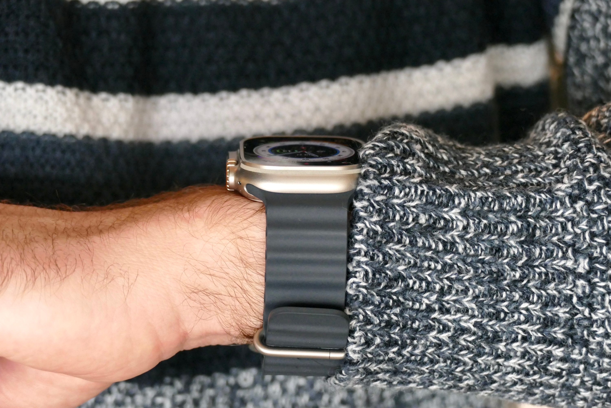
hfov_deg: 15.8
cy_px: 204
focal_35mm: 130
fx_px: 2206
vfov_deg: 10.5
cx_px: 306
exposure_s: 1/50
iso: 1600
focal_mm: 47.46
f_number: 3.9
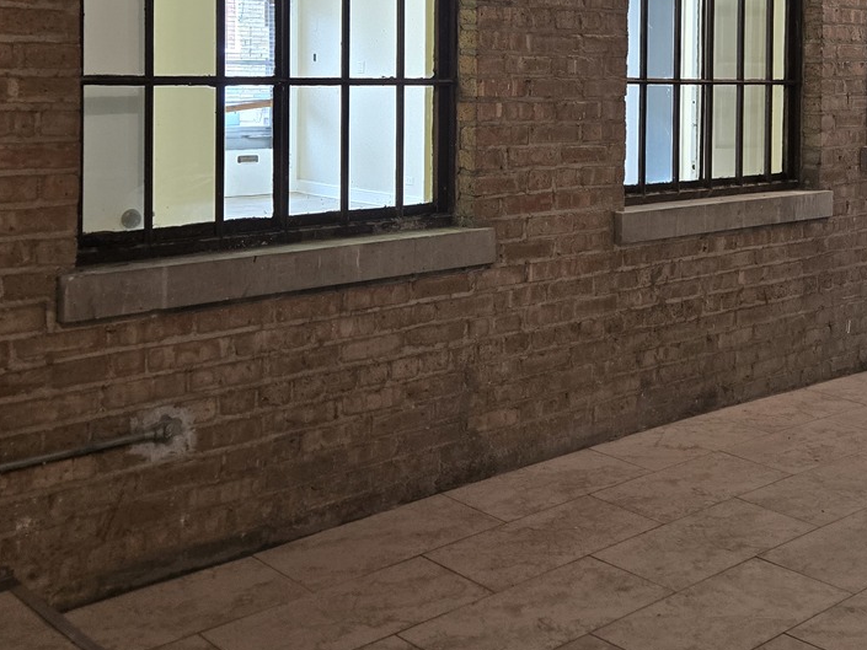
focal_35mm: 47
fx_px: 1177
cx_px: 596
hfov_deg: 39.8
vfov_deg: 29.8
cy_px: 82
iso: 320
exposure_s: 1/120
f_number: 1.8
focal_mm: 5.4
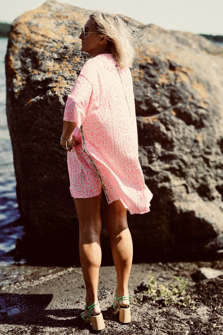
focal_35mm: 42
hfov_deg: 31.9
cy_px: 168
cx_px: 112
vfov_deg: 46.4
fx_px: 390
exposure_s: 1/500
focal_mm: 28
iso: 100
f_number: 5.6
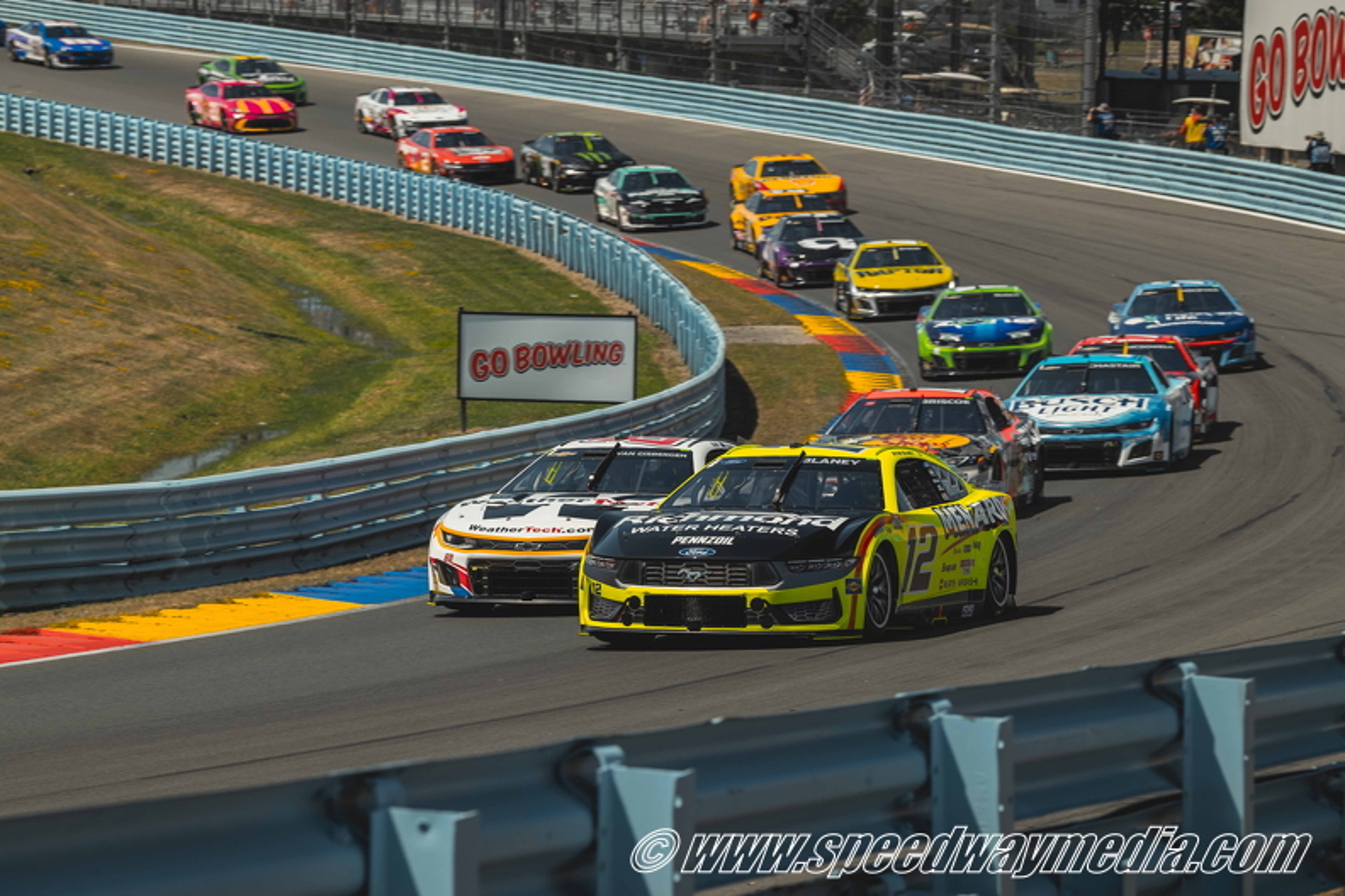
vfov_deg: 10.2
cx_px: 672
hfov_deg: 15.2
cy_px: 448
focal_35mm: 135
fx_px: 5043
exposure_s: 1/500
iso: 100
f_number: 8
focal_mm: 135
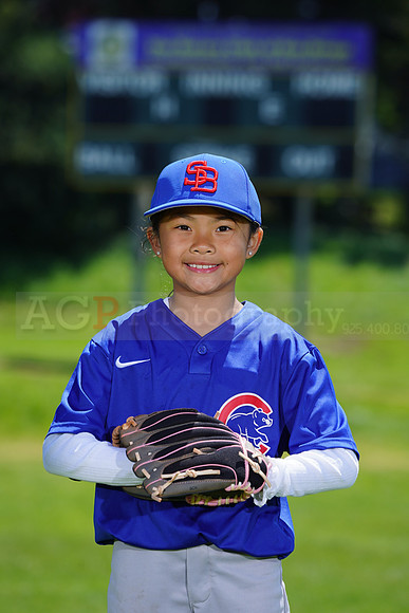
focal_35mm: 276
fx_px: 4700
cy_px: 306
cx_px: 204
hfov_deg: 5.0
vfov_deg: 7.5
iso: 100
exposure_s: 1/250
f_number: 8
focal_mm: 276
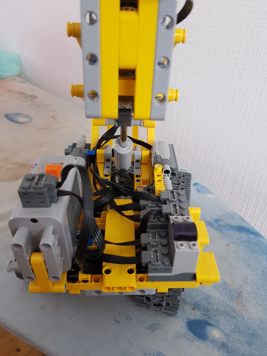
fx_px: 267
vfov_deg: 67.3
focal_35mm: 26
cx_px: 134
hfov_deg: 53.1
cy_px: 178
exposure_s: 1/12
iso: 200
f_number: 1.7
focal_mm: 4.2
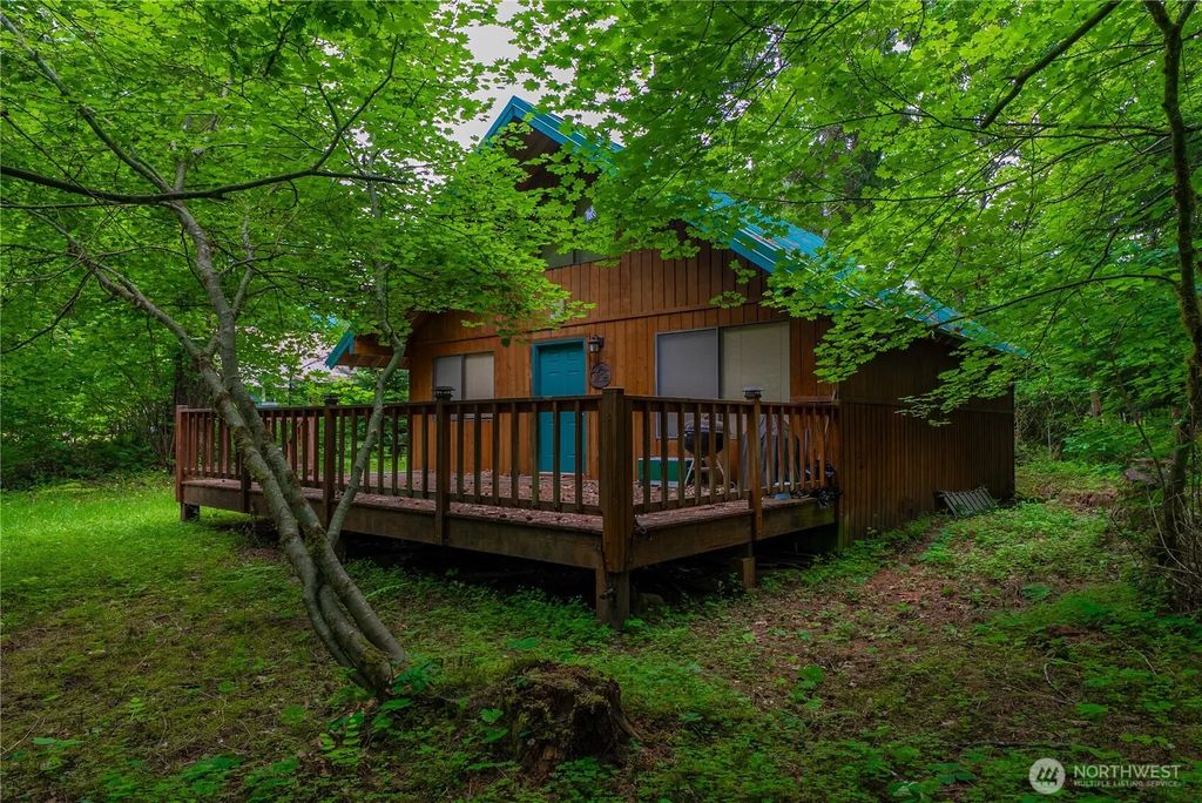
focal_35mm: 17
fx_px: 568
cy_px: 402
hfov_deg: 93.2
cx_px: 601
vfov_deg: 70.5
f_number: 7.1
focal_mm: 17
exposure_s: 1/30
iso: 200
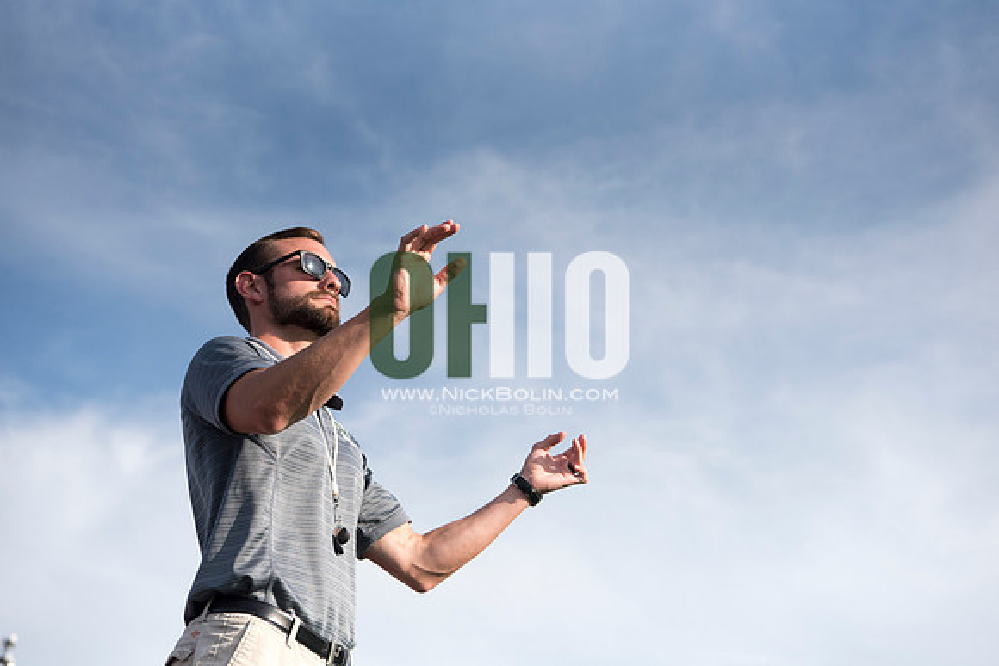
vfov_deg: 21.9
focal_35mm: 62
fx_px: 1721
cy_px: 333
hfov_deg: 32.4
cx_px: 500
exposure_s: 1/4000
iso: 800
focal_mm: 62
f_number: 5.6
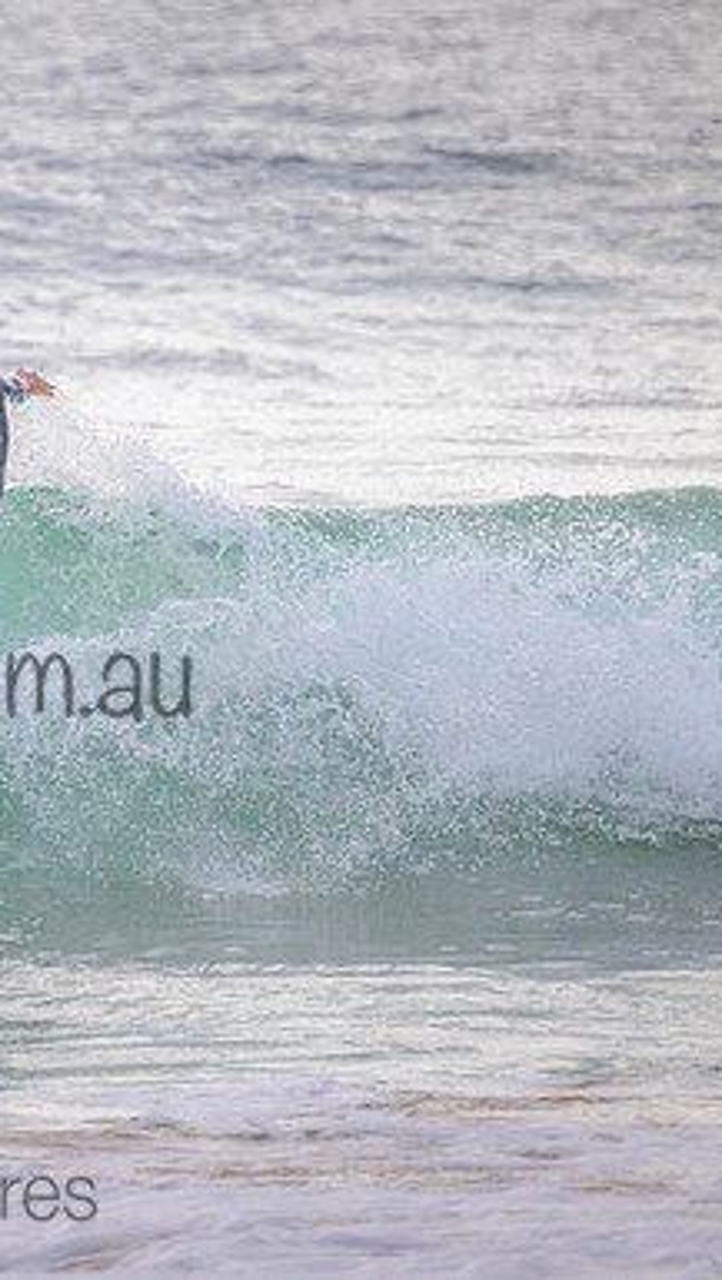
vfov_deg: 1.7
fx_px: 42920
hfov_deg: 1.0
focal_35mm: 1263
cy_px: 640
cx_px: -160
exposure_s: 1/2000
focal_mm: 800
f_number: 11
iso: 3200
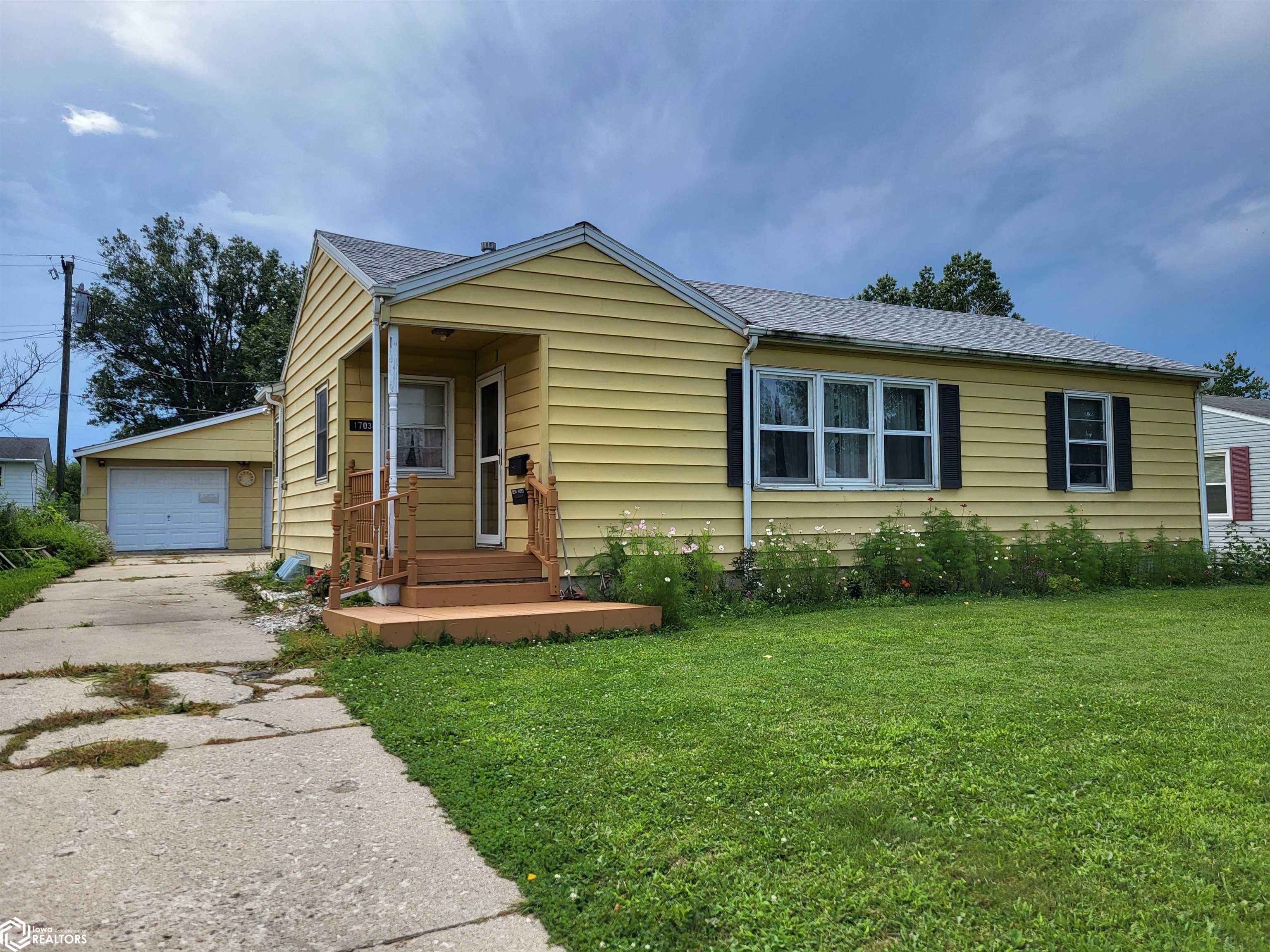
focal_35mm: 26
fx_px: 954
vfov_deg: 53.1
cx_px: 635
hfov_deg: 67.3
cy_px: 476
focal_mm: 5.4
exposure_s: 1/1686
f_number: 1.8
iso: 40
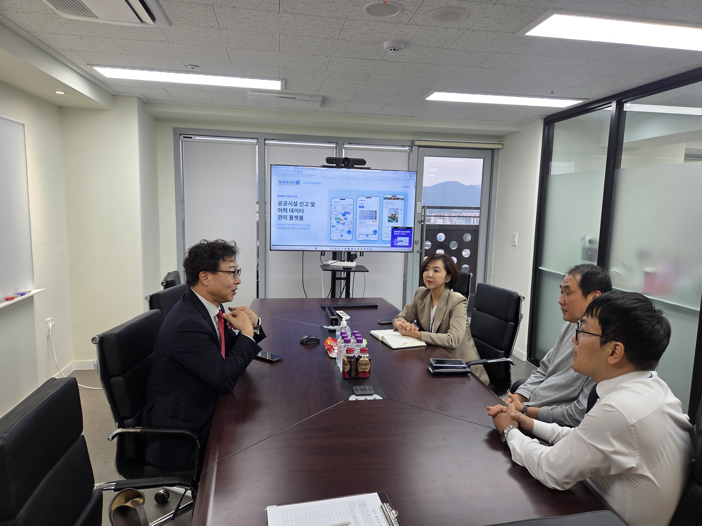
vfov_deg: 58.9
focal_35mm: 23
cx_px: 351
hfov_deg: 73.9
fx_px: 466
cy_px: 263
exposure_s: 1/120
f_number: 1.8
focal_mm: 5.4
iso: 80
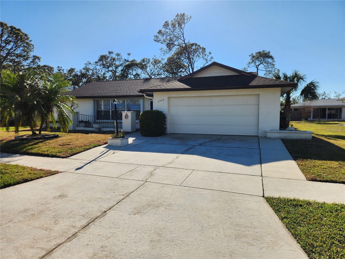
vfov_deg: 58.9
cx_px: 172
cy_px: 130
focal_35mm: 23
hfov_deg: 73.9
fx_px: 229
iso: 20
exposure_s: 1/2271
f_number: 1.8
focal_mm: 5.4
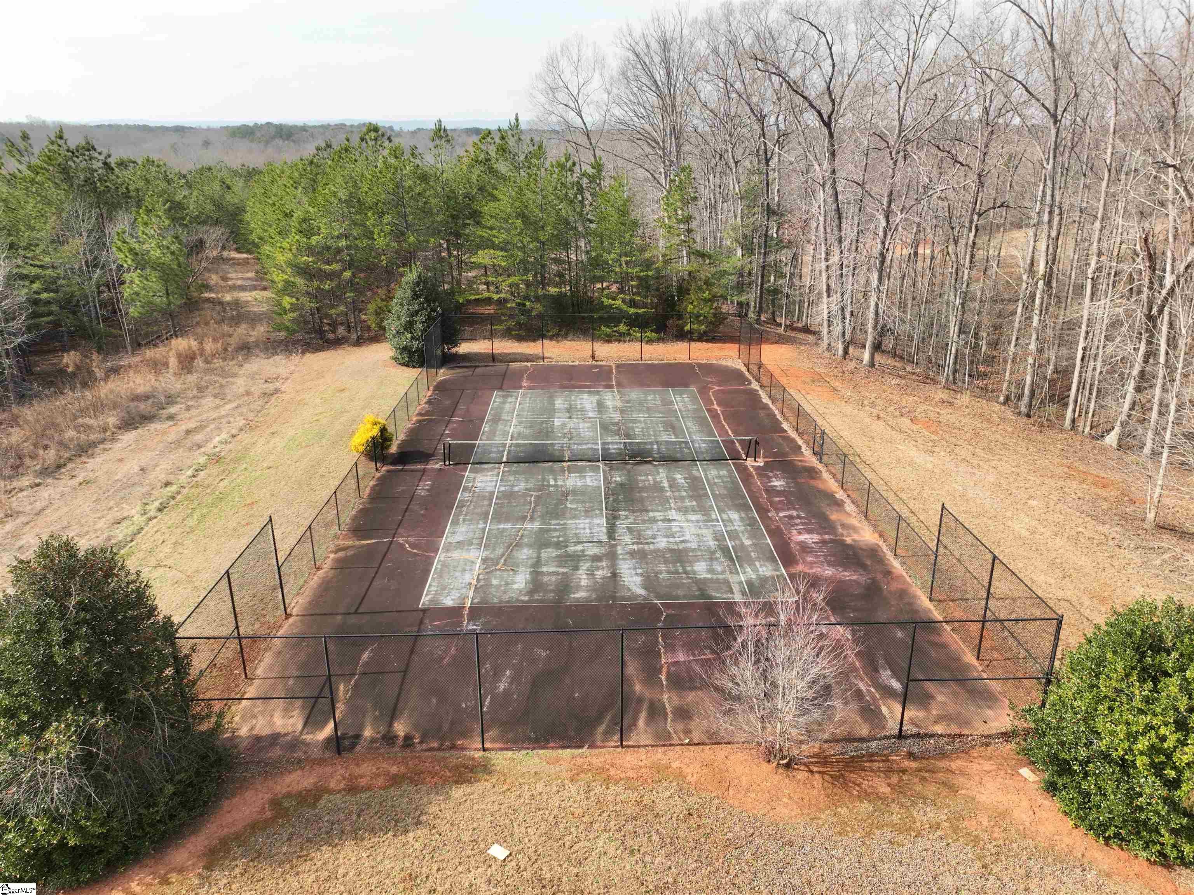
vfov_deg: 56.8
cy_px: 448
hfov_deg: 71.6
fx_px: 827
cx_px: 597
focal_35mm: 24
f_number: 2.8
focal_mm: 12.29
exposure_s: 1/160
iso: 210
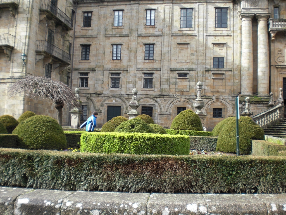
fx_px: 314
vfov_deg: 37.7
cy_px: 108
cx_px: 143
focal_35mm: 38
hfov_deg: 49.0
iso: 64
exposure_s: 1/125
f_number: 3.1
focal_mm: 6.3
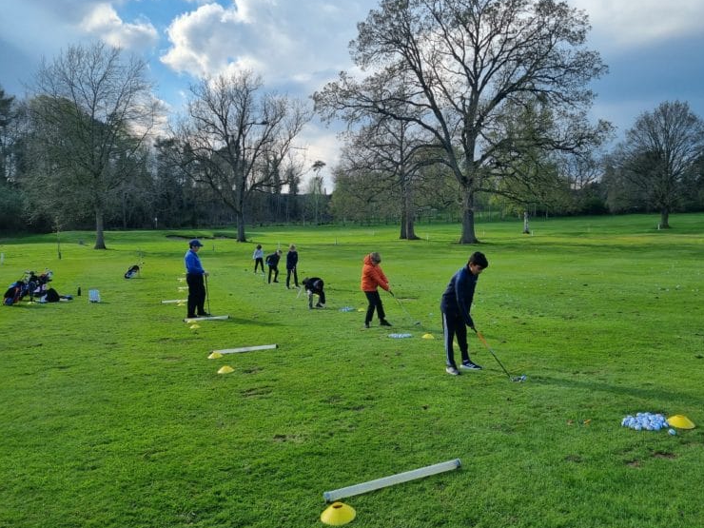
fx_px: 549
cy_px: 267
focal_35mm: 27
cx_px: 364
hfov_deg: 65.3
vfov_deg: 51.4
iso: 50
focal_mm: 5.4
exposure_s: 1/1596
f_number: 1.8
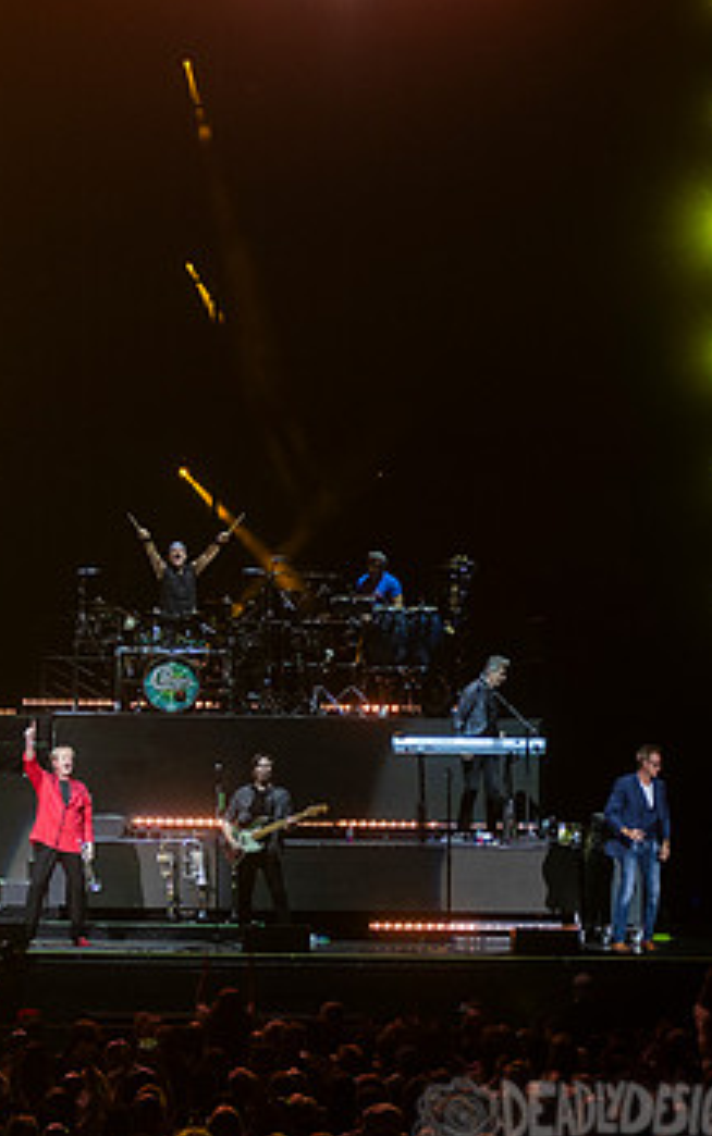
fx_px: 4587
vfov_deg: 14.1
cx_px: -210
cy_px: 609
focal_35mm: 148
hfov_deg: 8.7
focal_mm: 80
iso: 1000
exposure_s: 1/640
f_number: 4
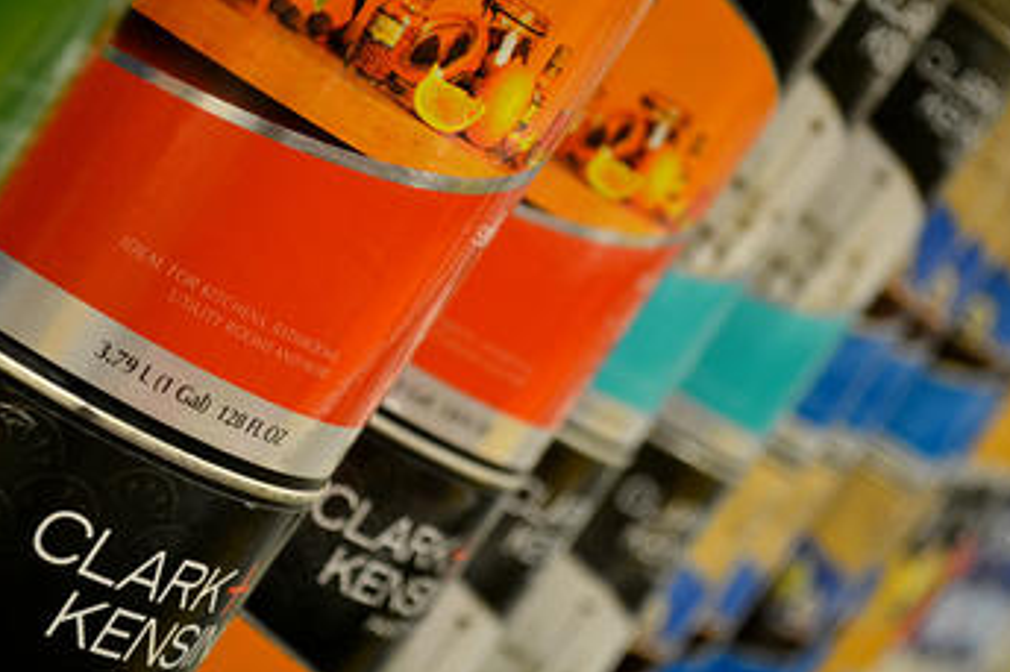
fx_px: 3160
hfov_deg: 18.2
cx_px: 517
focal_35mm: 113
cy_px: 315
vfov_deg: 12.1
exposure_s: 1/50
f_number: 5.6
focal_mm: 55
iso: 1600
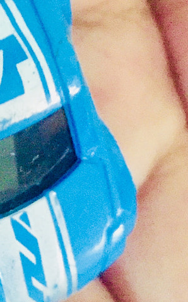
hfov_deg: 12.3
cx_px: -50
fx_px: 846
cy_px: 94
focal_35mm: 103
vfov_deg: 20.1
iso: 800
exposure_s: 1/17
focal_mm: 4.15
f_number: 2.2
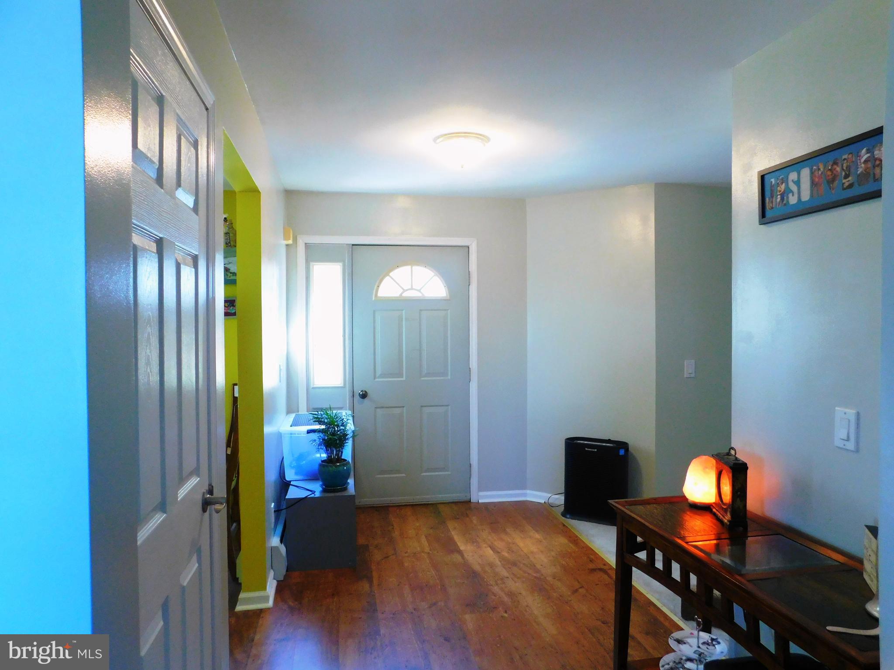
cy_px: 335
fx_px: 620
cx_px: 447
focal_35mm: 24
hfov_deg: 71.6
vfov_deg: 56.8
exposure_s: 1/30
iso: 400
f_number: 3
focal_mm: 4.1
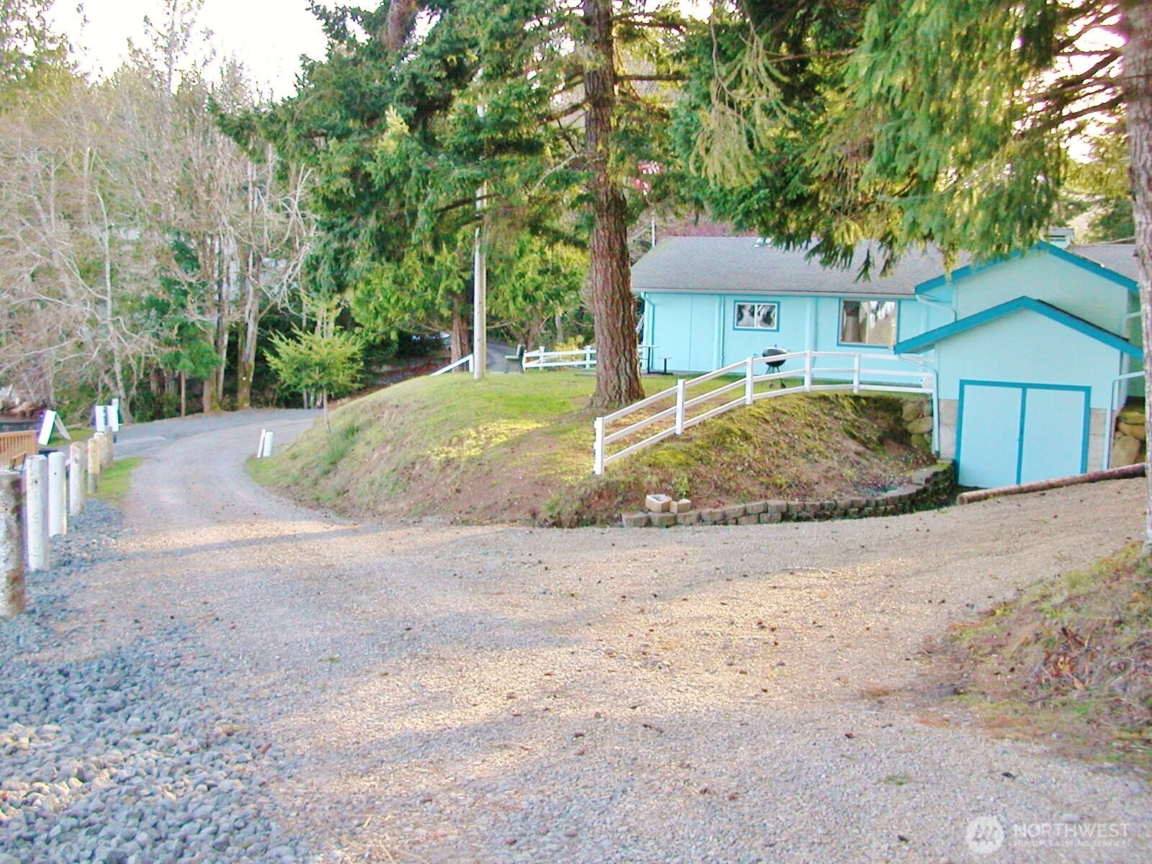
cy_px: 432
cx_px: 576
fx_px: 1231
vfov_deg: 38.7
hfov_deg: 50.1
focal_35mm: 37
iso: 141
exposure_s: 1/151
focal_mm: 5.6
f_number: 2.7
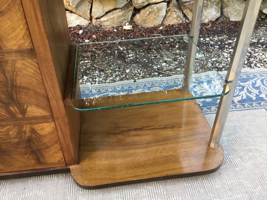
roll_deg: +0.0
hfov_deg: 58.4
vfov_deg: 45.4
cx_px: 134
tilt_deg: -34.8
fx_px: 239
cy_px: 100
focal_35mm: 31
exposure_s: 1/33
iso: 32
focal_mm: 3.3
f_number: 2.4
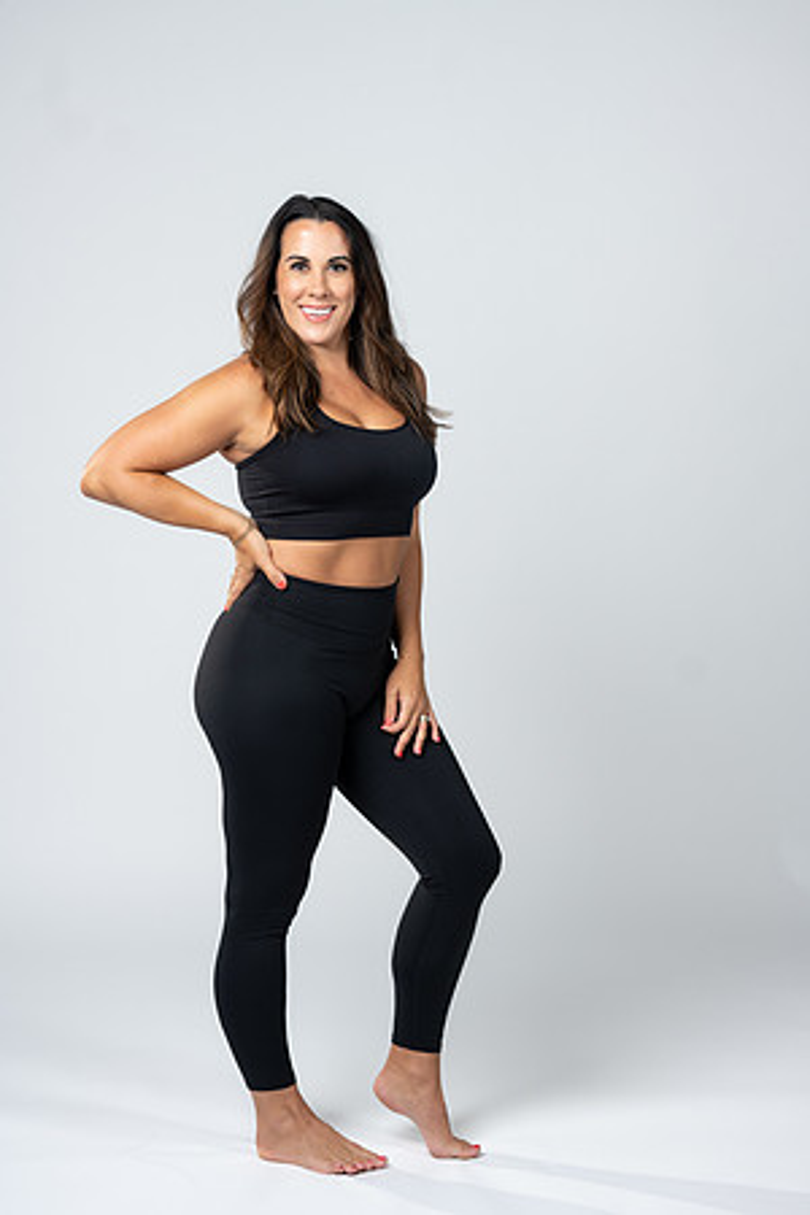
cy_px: 608
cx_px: 405
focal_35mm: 85
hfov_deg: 16.1
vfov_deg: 23.9
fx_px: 2869
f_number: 3.5
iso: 200
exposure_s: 1/160
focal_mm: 85
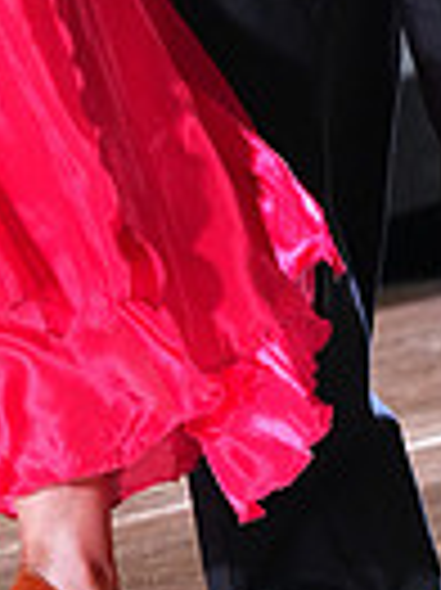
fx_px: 10617
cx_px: 29
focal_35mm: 624
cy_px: -450
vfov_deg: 3.2
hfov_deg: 2.4
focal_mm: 146
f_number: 4.5
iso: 6400
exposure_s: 1/400
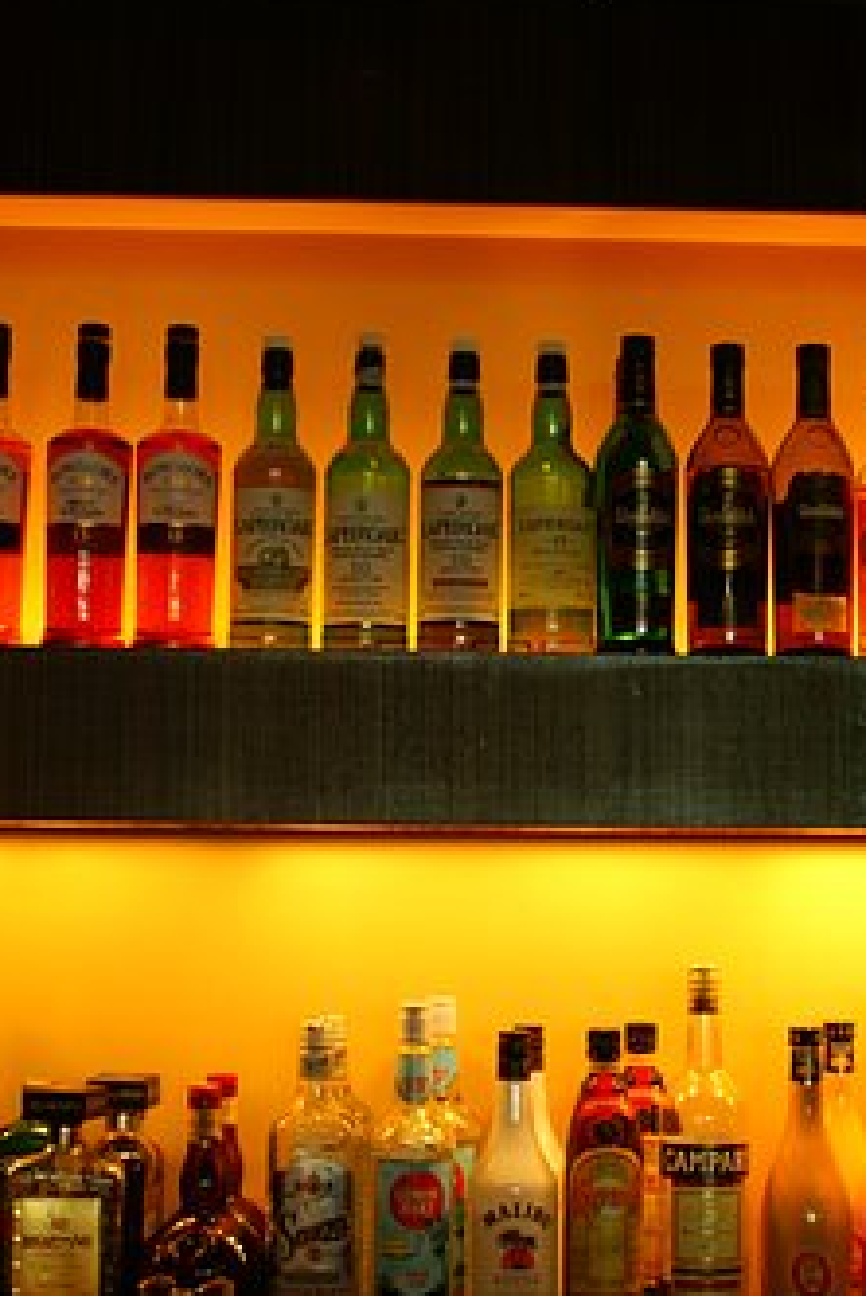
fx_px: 2160
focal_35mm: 60
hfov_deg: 22.6
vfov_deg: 33.4
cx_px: 550
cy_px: 640
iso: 100
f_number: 3.5
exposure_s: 1/13
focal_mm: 26
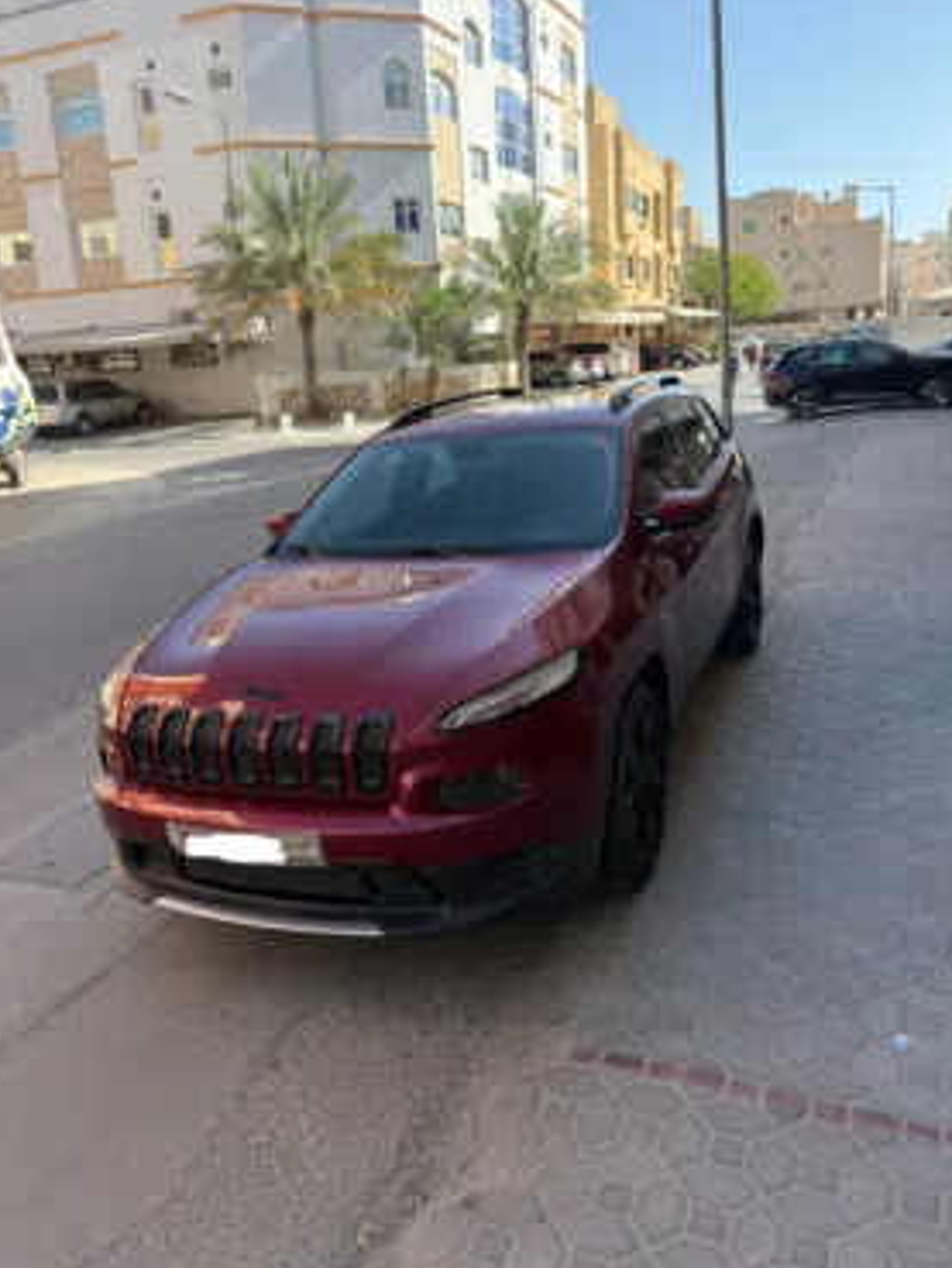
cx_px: 488
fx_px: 953
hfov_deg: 53.1
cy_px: 591
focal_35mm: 26
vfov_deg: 67.2
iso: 100
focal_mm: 6.76
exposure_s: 1/2611
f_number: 1.78
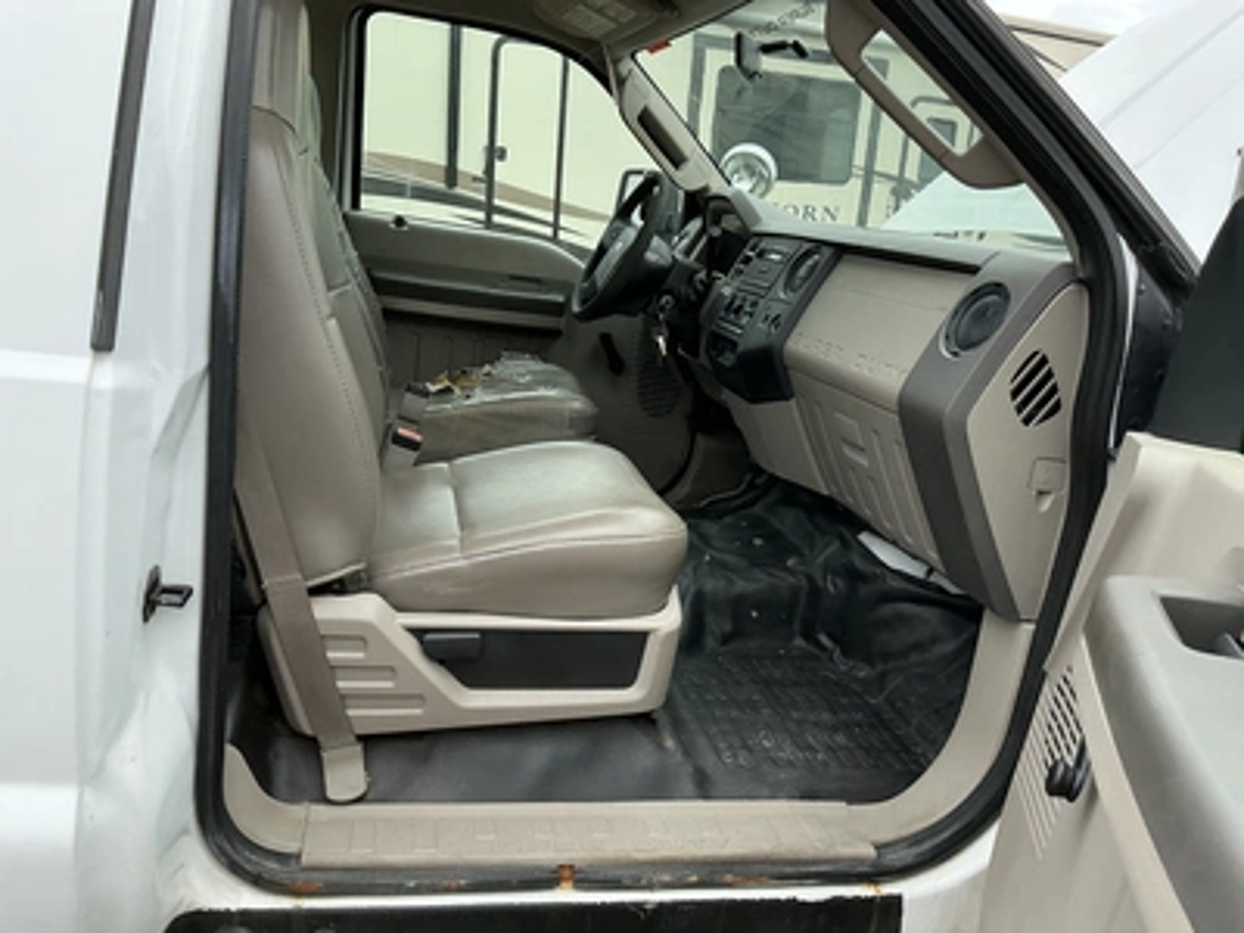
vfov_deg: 49.7
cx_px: 622
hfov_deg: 63.4
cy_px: 466
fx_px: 1006
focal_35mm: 28
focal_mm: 3
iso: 25
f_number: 1.8
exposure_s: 1/342
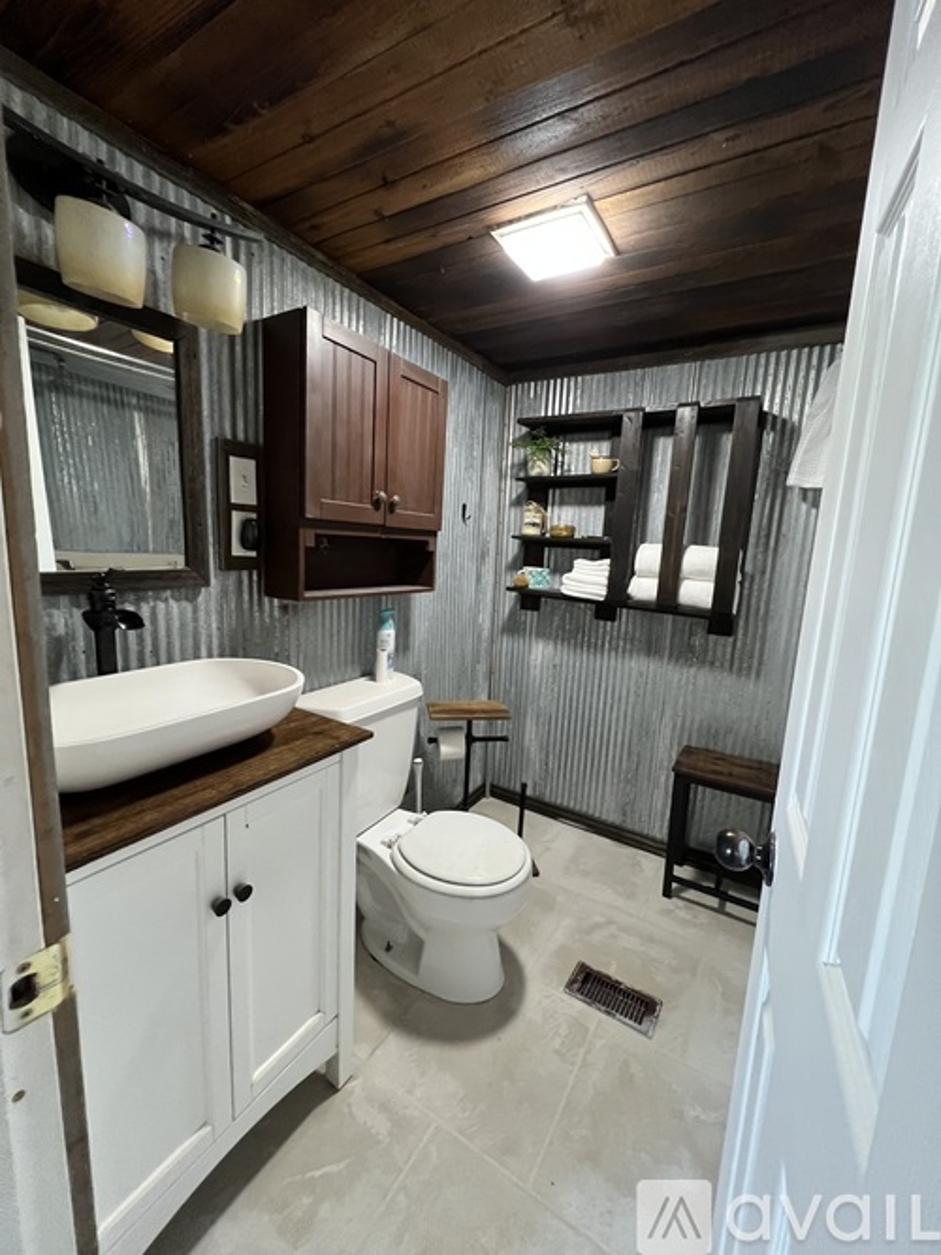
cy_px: 628
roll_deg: -2.6
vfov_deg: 106.2
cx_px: 470
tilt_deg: -8.9
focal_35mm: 13
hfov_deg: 89.9
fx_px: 471
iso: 500
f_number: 1.8
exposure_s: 1/60
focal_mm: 1.57
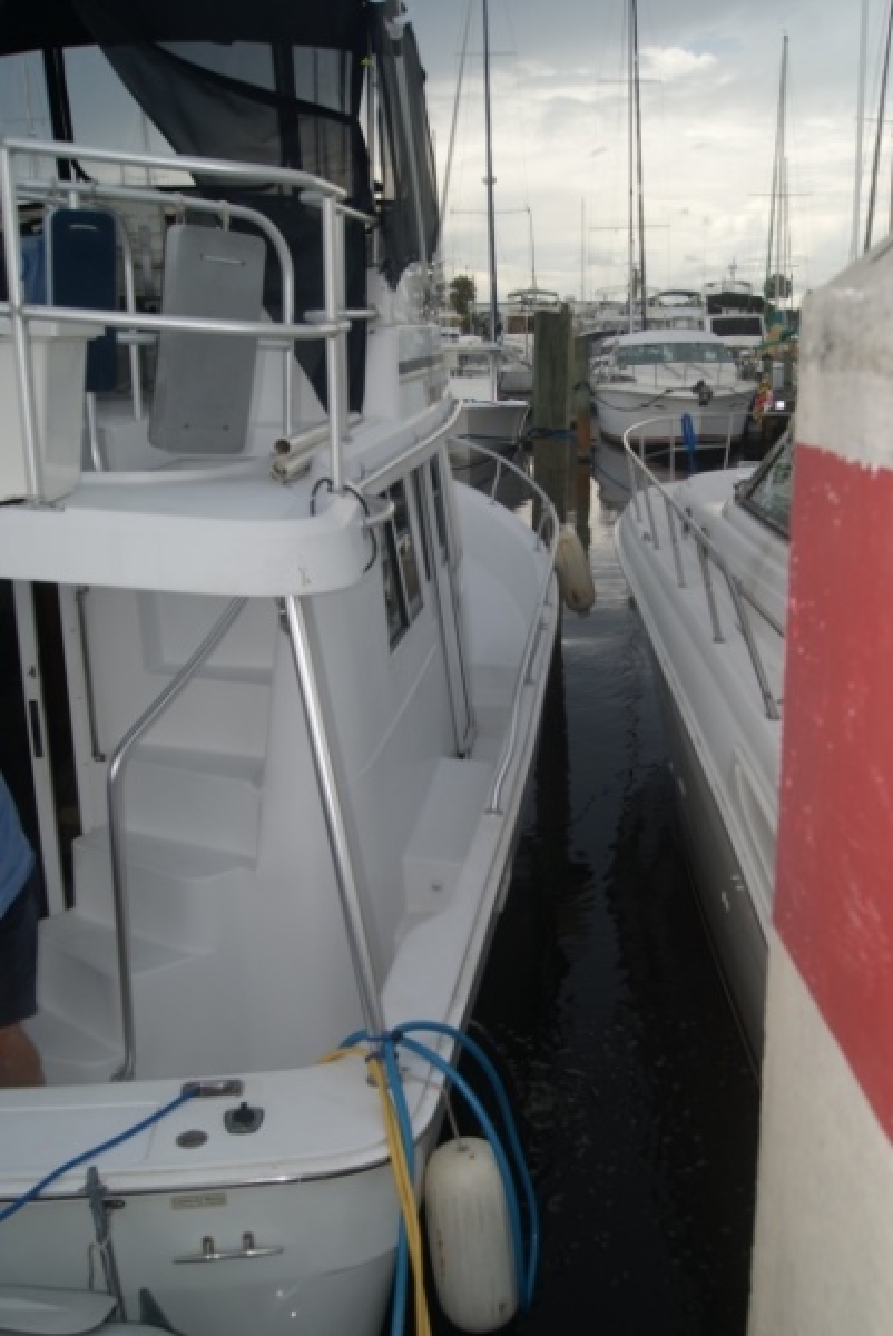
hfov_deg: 40.0
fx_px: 1226
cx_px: 446
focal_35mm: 33
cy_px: 668
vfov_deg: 57.2
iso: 100
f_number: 6.3
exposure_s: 1/160
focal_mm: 22
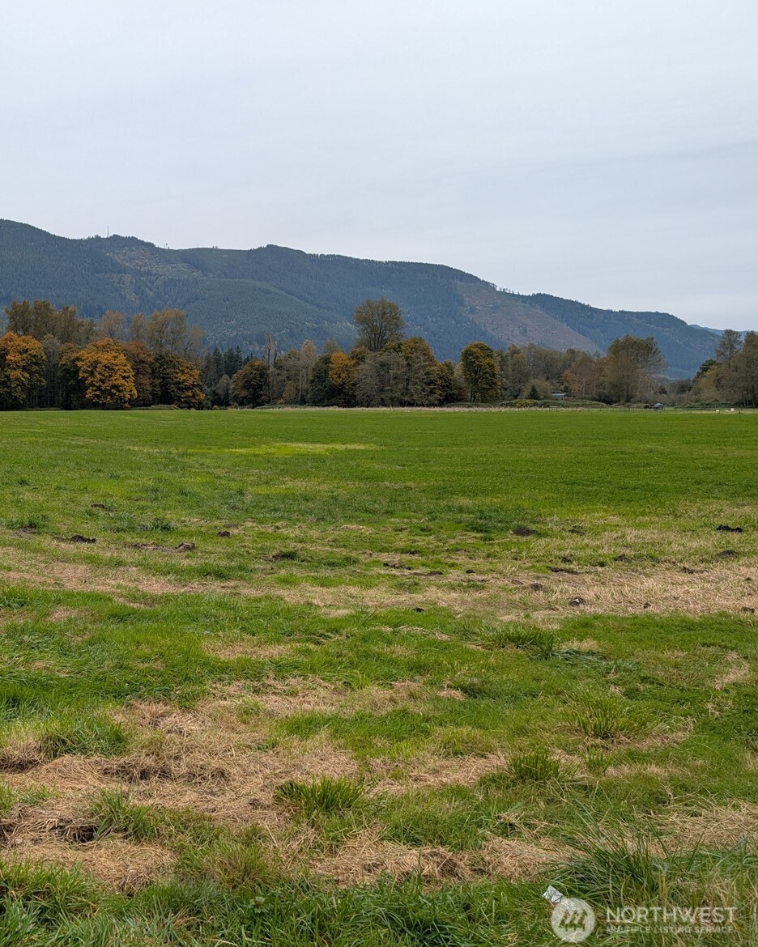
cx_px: 115
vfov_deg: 55.7
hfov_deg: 42.9
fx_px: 897
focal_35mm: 32
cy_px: 467
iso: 21
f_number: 1.68
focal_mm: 6.9
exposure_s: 1/382
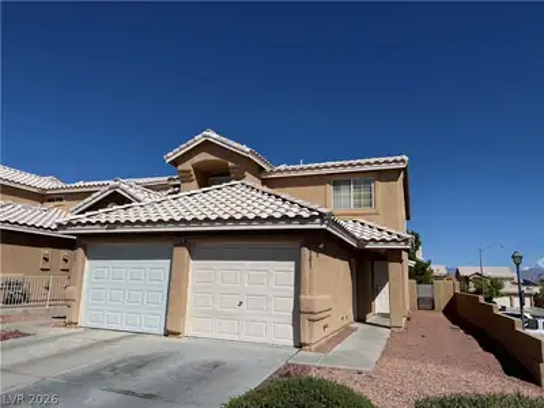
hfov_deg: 71.6
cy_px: 204
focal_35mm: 24
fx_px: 377
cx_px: 272
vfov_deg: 56.8
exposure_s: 1/11905
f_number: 1.78
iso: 80
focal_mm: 6.76
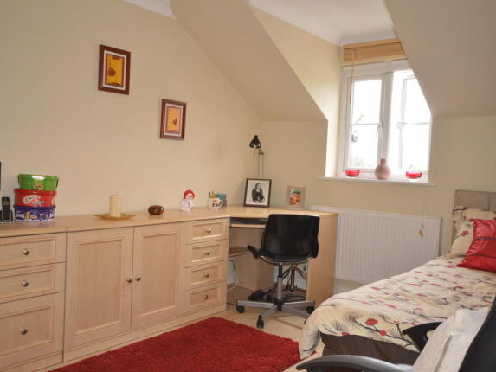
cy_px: 186
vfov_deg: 43.0
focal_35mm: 33
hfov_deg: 55.3
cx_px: 226
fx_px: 473
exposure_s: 1/60
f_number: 5.6
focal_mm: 20
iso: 900
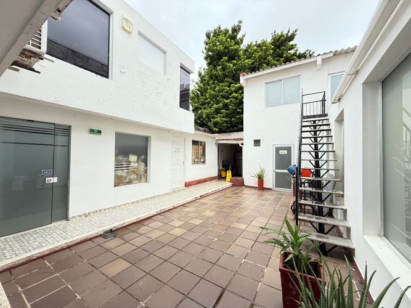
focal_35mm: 14
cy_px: 154
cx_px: 206
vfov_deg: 85.7
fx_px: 166
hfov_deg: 102.1
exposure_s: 1/232
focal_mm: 2.22
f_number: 2.2
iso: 50
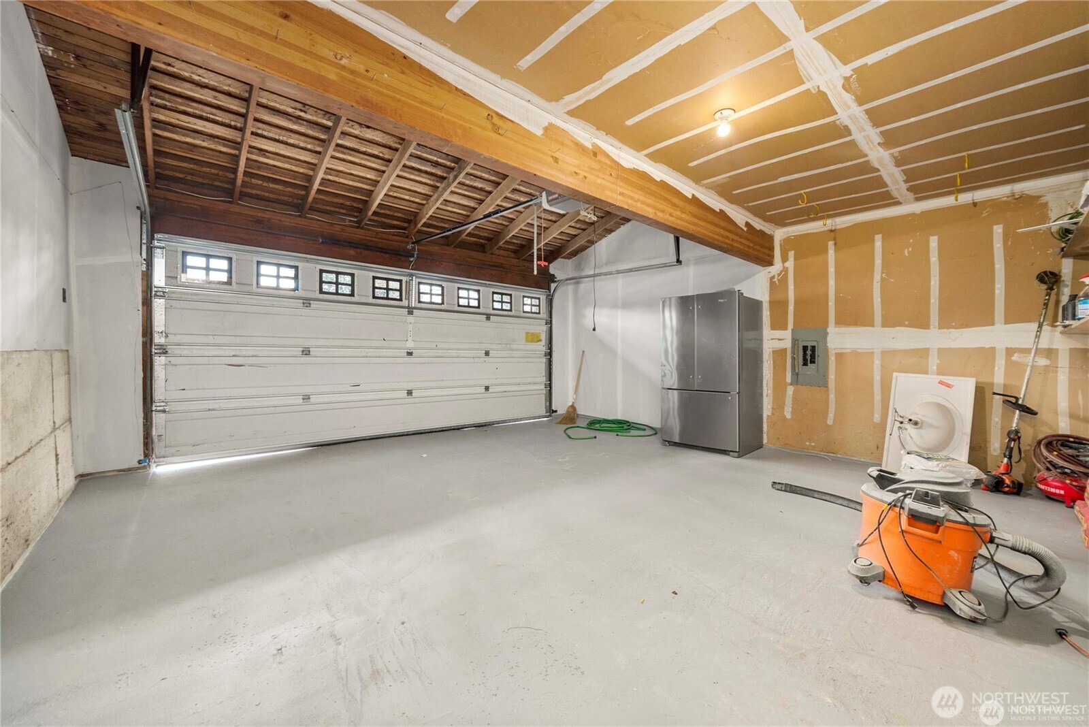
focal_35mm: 13
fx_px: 393
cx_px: 544
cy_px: 364
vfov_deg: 85.5
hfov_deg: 108.3
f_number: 7.1
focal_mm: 13
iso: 800
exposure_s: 1/60
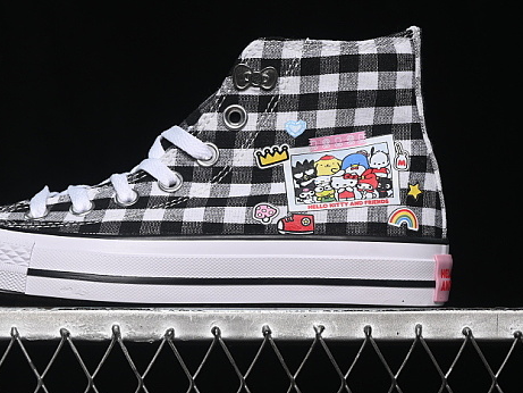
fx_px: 1889
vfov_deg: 11.8
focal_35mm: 125
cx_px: 174
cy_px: 121
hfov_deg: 15.7
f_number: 6.3
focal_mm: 50
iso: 160
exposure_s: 1/60
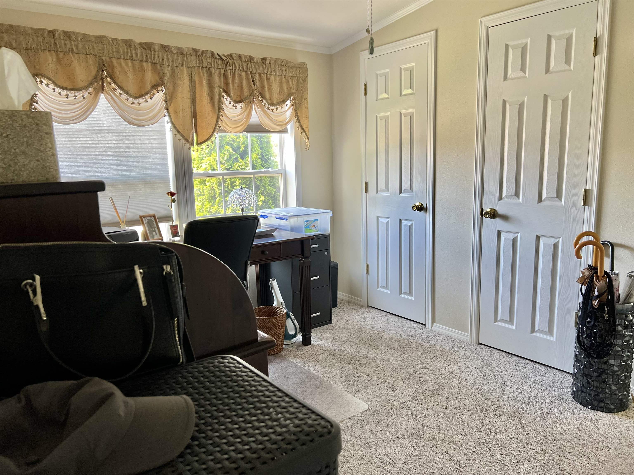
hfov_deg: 67.3
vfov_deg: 53.1
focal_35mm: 26
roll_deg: +1.3
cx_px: 317
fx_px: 476
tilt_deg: -10.4
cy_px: 238
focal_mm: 5.7
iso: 125
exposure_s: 1/112
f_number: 1.5
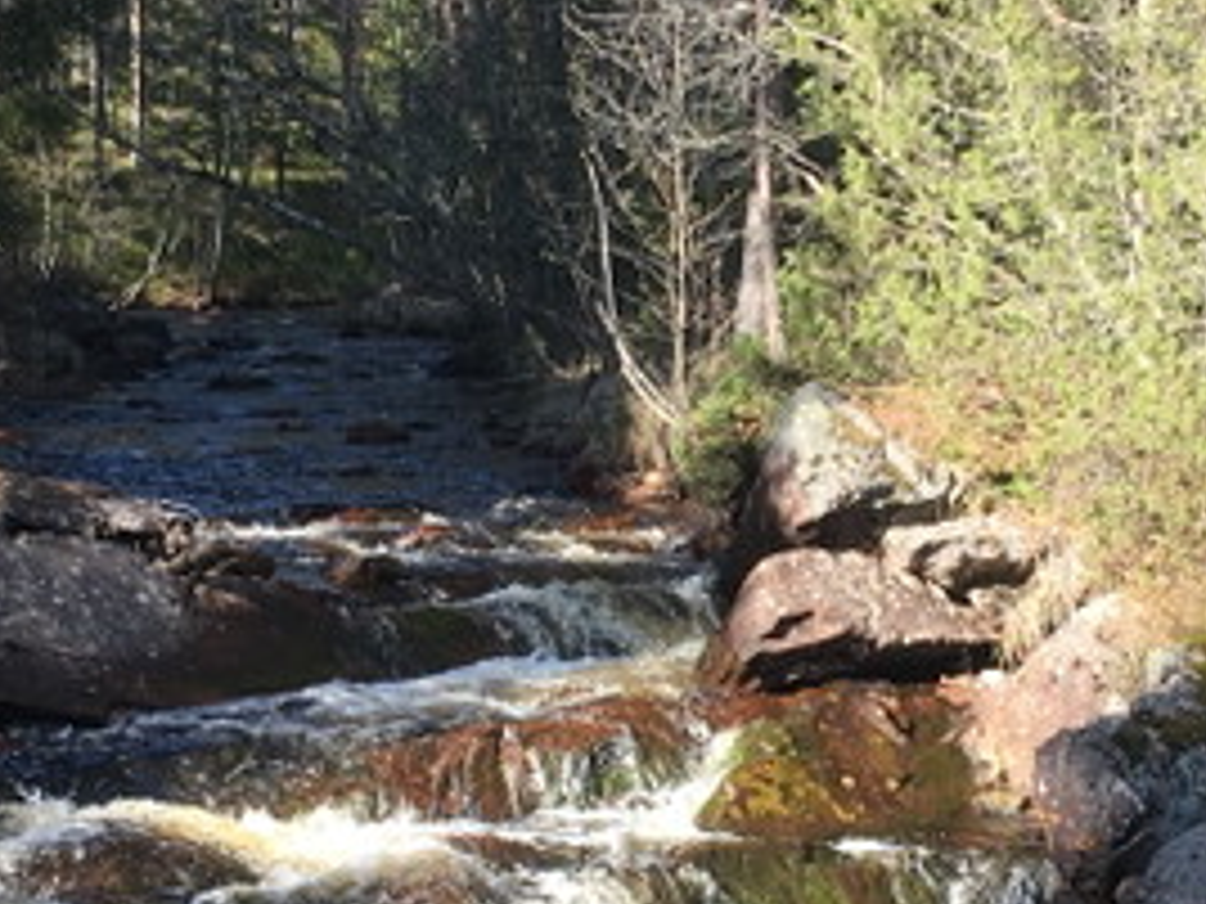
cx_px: 850
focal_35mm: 104
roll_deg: +0.8
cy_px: 490
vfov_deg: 14.2
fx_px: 3623
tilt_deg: -2.9
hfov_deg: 18.8
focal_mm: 4.15
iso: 25
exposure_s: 1/273
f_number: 2.2
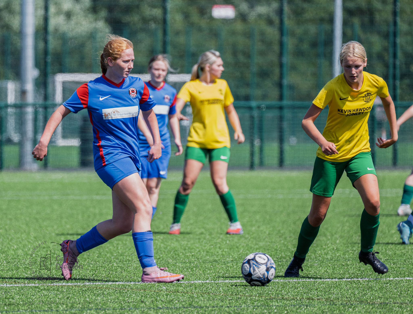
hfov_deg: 4.4
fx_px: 5378
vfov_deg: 3.3
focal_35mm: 448
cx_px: 123
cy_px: 126
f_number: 5.3
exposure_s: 1/1000
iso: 400
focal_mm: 330
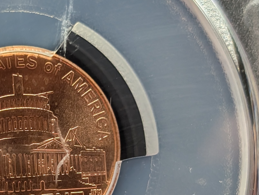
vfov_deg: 11.8
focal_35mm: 125
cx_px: 13
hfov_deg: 15.5
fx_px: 937
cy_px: 178
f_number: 1.68
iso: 102
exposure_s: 1/126
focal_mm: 6.9
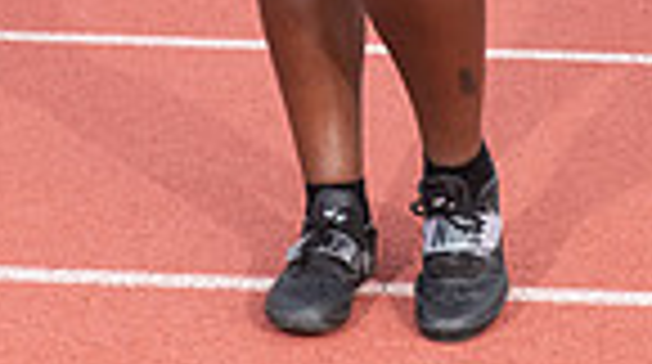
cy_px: -521
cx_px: 364
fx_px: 2813
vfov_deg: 7.0
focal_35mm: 163
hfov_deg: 13.2
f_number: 8
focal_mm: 50
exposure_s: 1/320
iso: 250
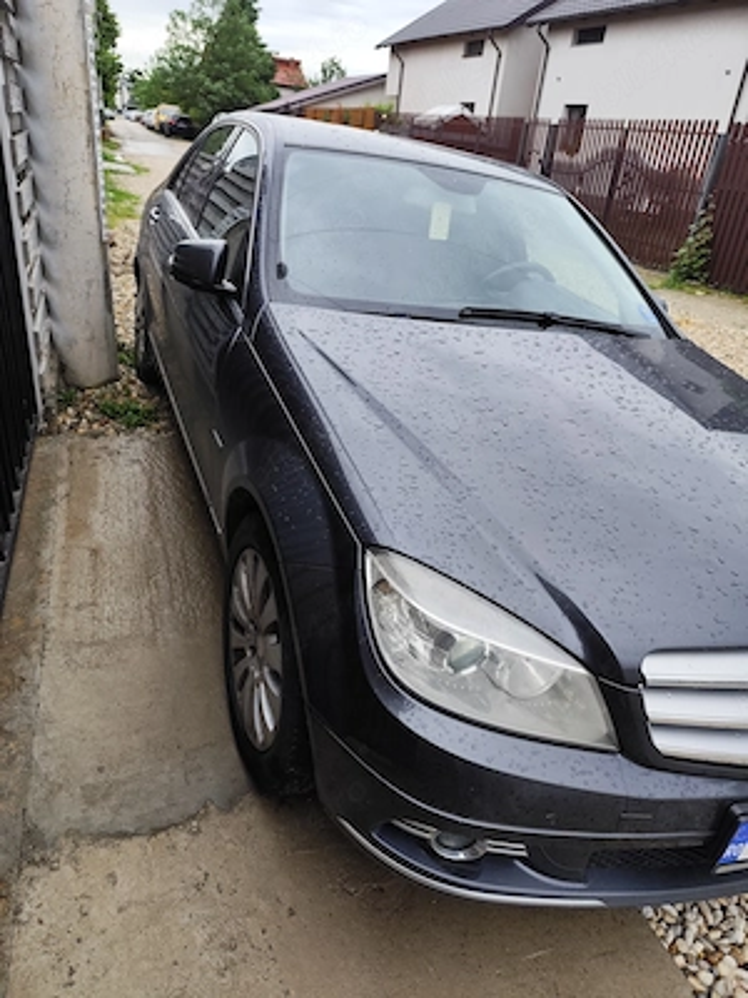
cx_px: 374
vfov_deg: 73.9
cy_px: 499
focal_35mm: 23
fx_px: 663
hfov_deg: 58.9
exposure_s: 1/211
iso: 50
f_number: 1.65
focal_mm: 6.19
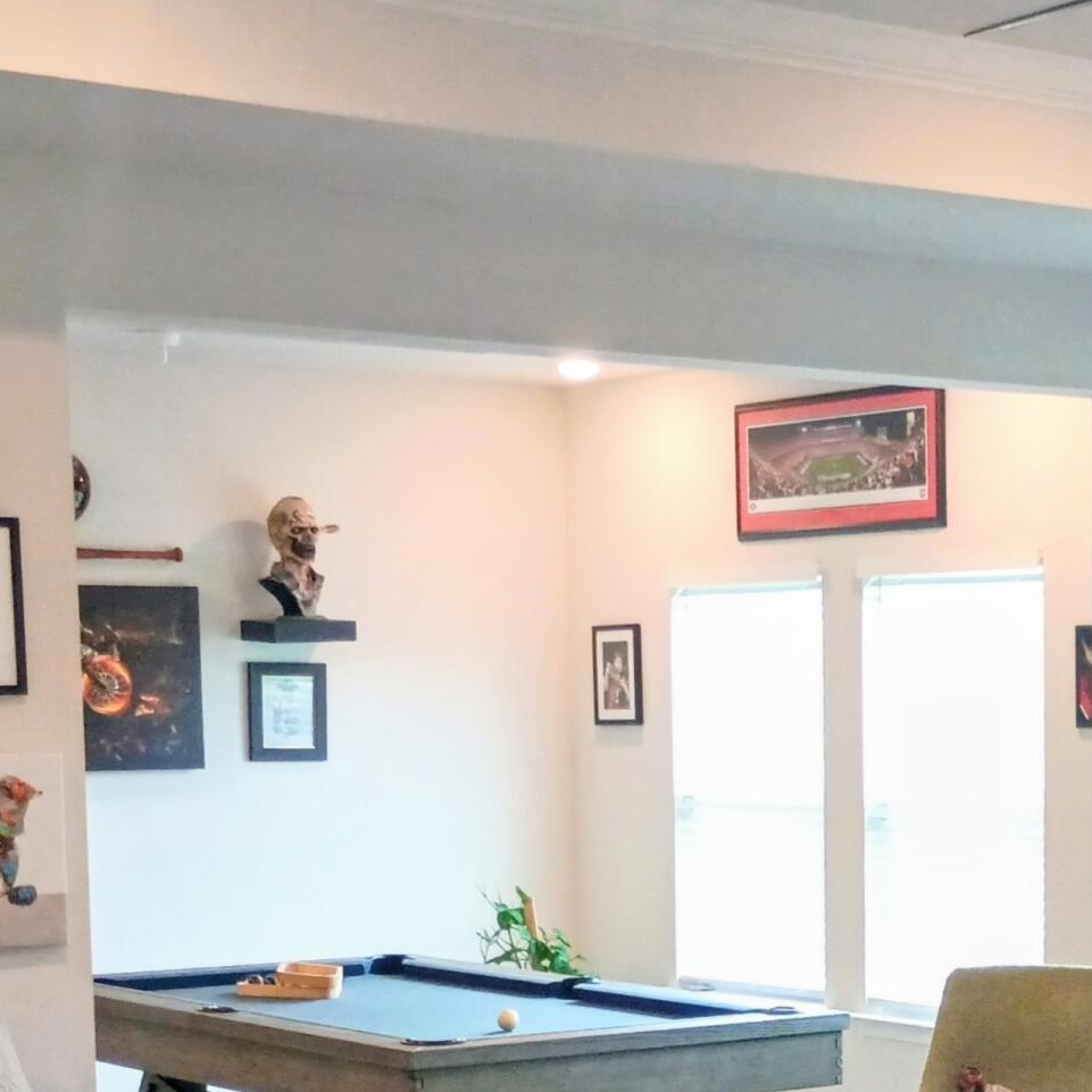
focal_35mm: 80
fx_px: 2855
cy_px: 1058
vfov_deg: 21.0
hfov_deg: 21.3
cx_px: 933
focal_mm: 4.27
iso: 100
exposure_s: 1/60
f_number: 1.8
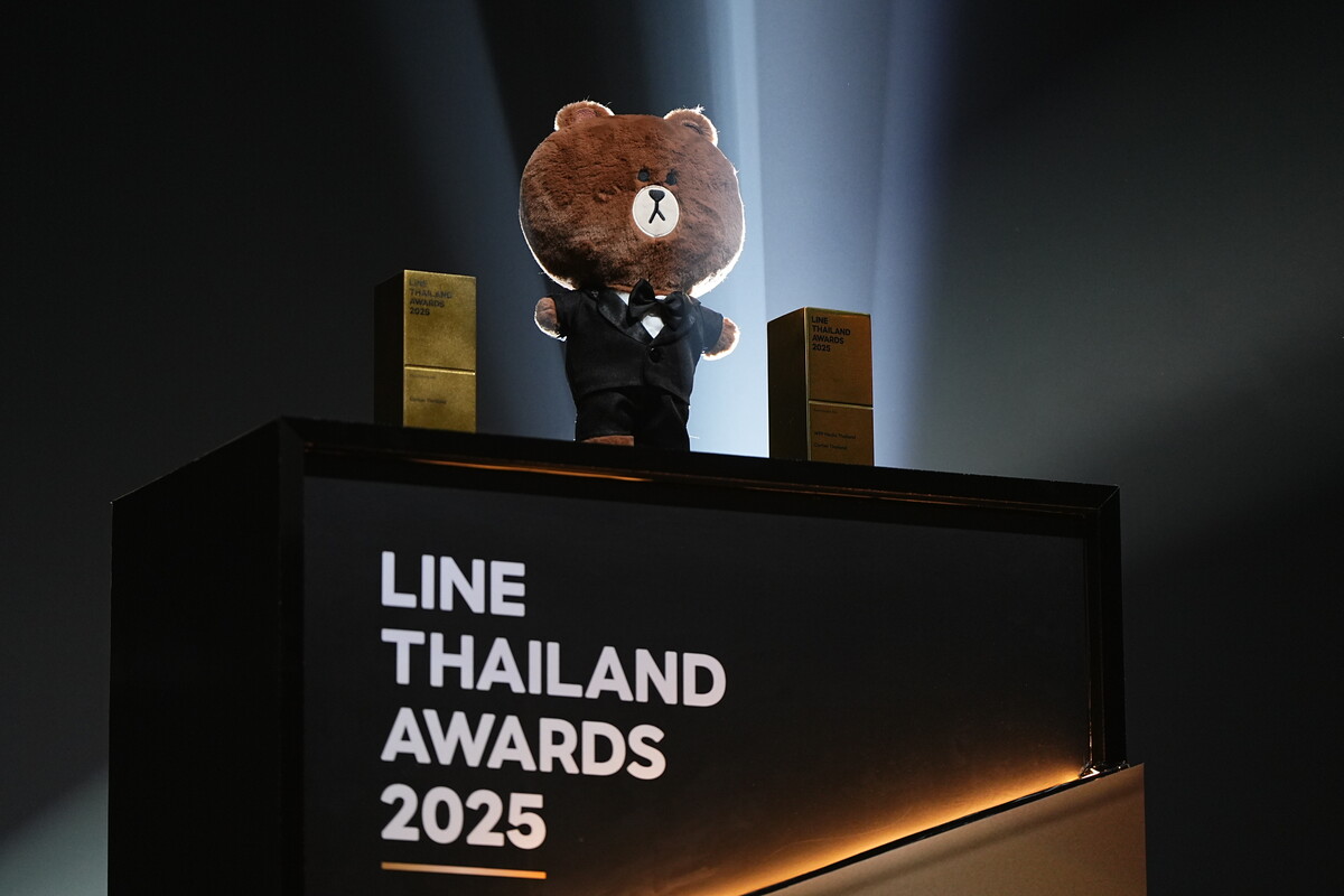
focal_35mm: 182
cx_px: 672
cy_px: 448
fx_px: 6794
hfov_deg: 11.3
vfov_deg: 7.5
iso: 2000
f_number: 2.8
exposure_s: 1/400
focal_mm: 182
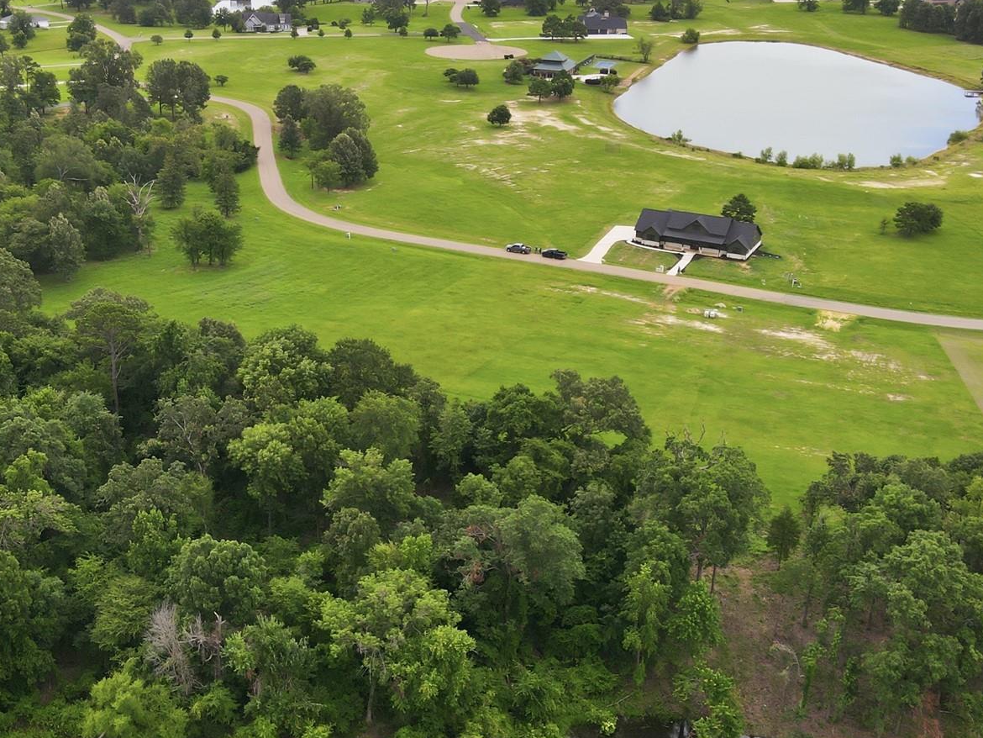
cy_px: 369
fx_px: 1193
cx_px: 430
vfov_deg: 34.4
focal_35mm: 42
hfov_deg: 44.7
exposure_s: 1/350
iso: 100
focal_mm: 4.5
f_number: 2.8
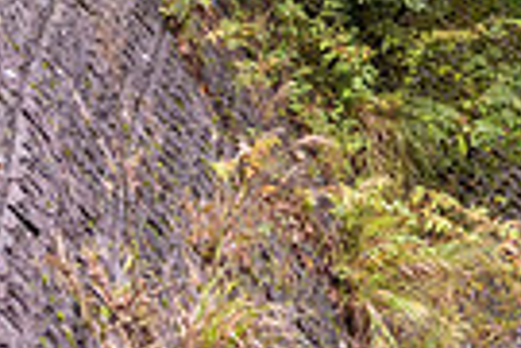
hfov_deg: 11.2
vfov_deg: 8.0
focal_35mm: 161
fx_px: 2330
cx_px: 1126
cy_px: -406
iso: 1100
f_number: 4.5
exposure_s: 1/60
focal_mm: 32
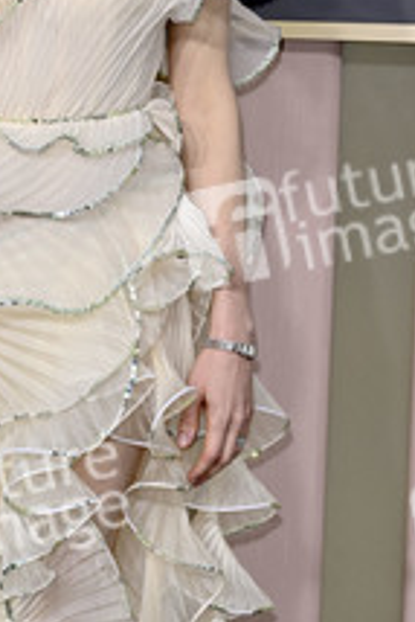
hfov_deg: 6.1
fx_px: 3867
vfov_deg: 9.1
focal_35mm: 224
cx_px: 64
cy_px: 76
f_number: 8
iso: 320
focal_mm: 120
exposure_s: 1/200
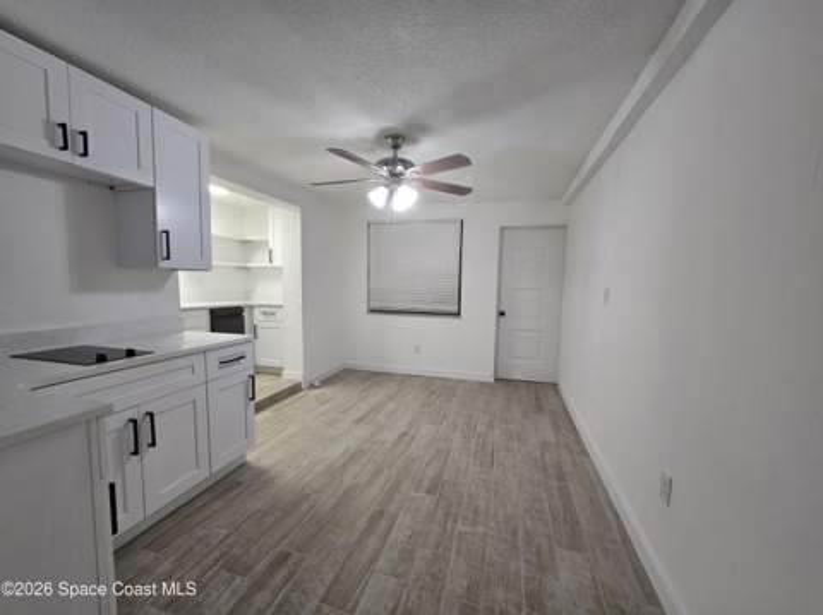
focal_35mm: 13
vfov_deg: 89.8
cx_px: 412
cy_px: 308
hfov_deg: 106.2
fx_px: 309
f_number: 2.2
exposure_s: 1/60
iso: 125
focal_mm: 2.2
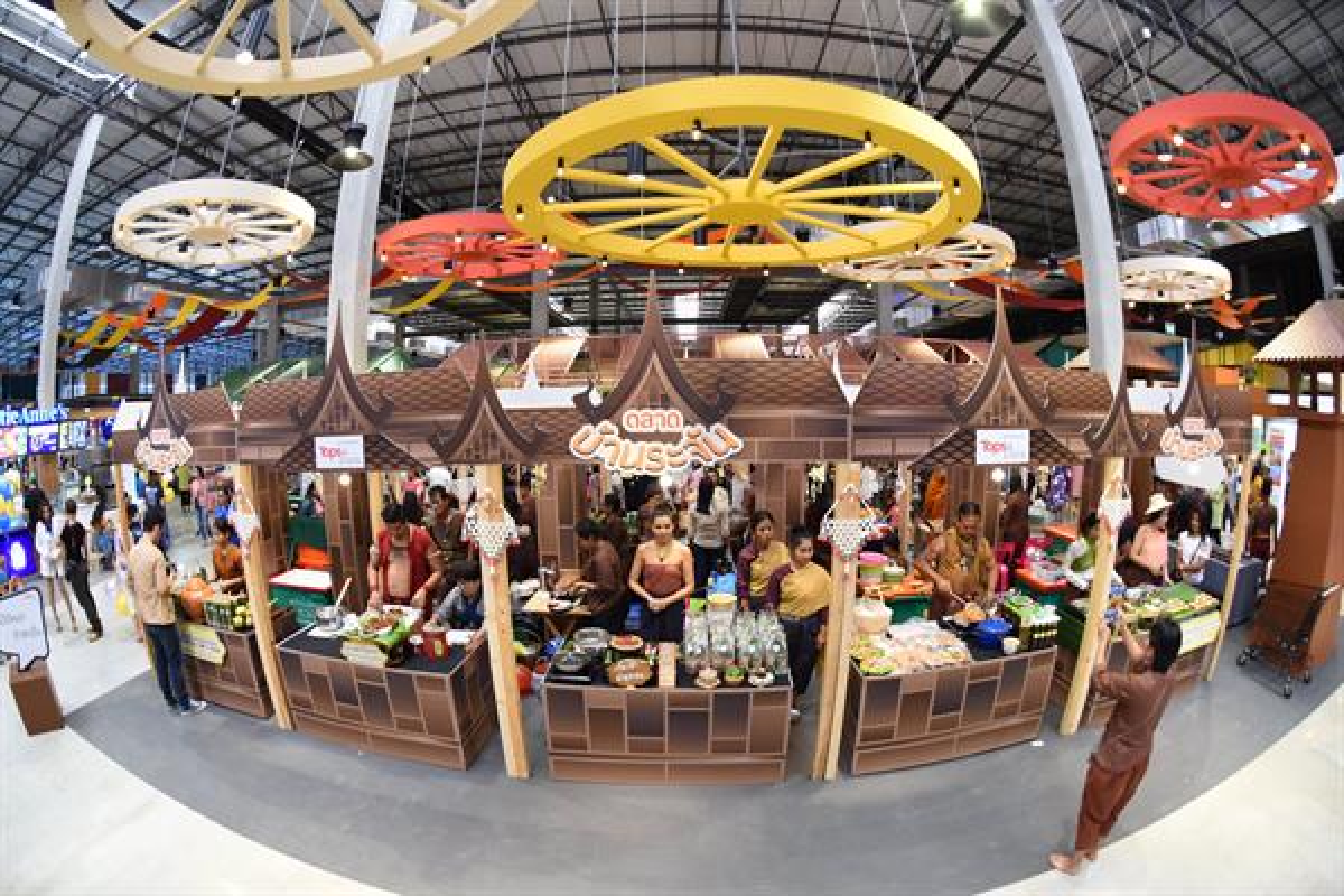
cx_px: 672
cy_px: 448
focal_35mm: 16
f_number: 4.5
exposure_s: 1/250
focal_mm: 16
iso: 2000
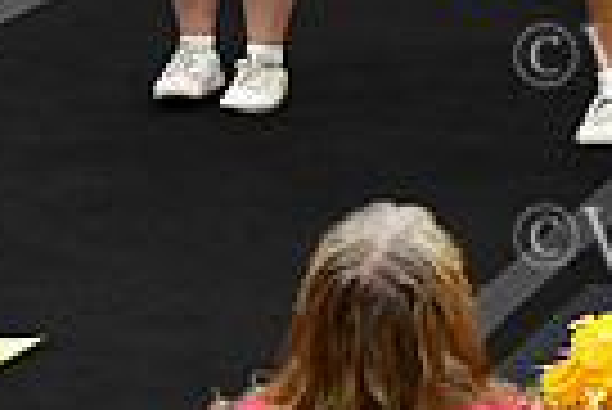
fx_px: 7624
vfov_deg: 3.1
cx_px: 1166
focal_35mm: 448
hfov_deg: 4.5
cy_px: -399
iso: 4000
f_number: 4
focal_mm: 70
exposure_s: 1/500
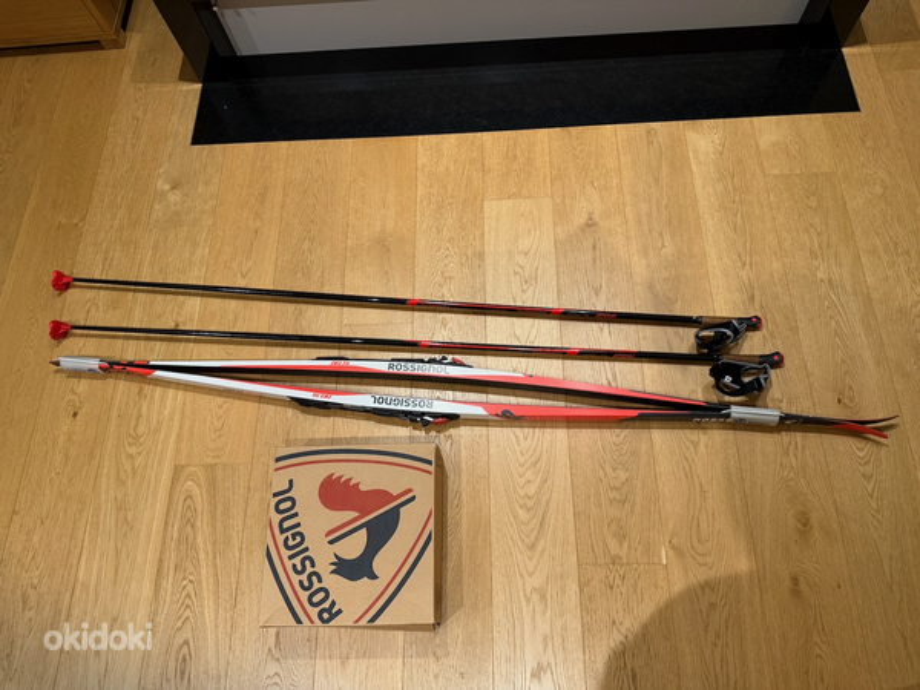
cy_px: 345
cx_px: 460
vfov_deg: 56.8
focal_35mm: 24
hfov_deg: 71.6
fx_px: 638
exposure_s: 1/50
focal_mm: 6.76
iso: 160
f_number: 1.78
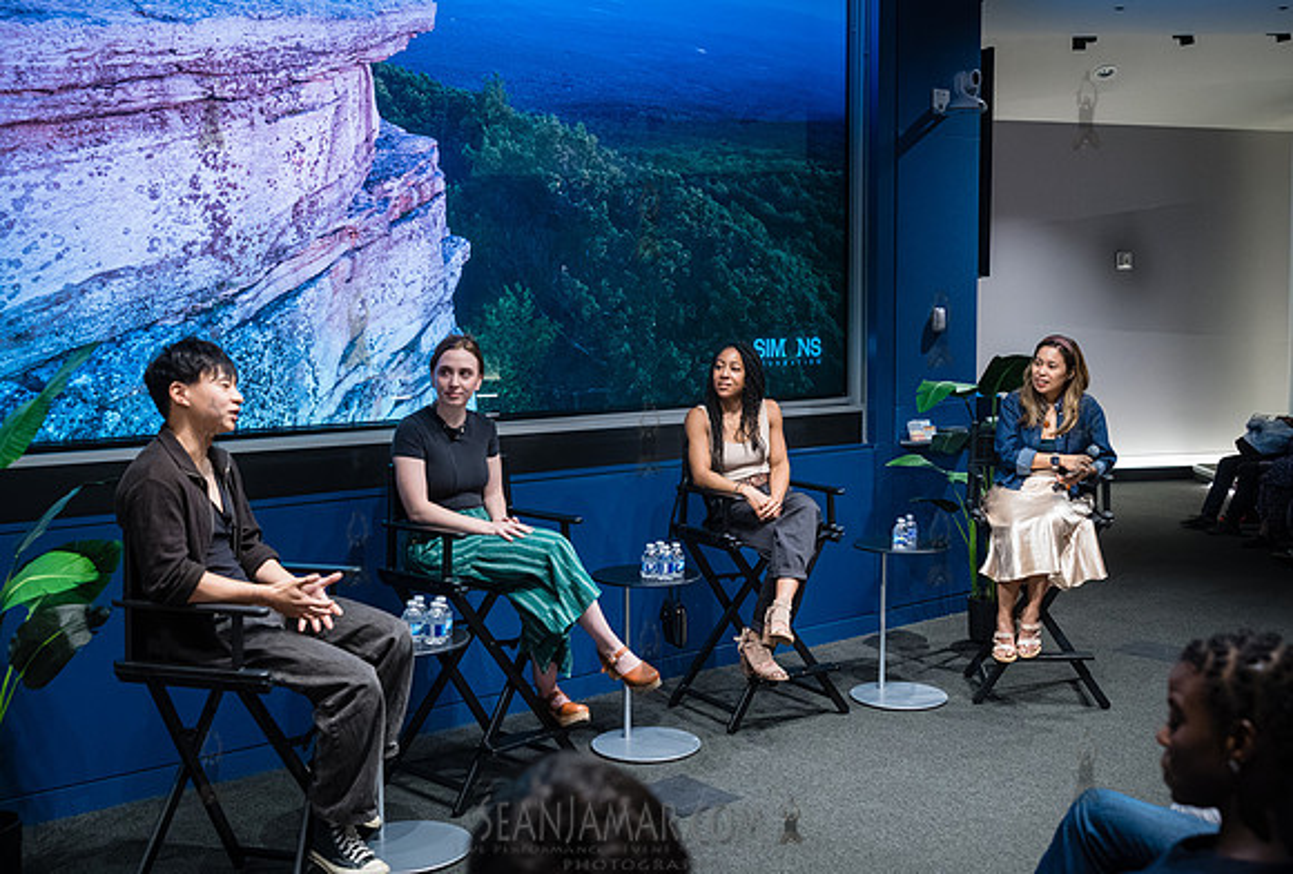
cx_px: 688
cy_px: 410
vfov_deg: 35.8
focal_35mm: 38
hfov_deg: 51.0
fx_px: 1353
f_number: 3.5
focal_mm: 35
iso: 5000
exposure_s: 1/200
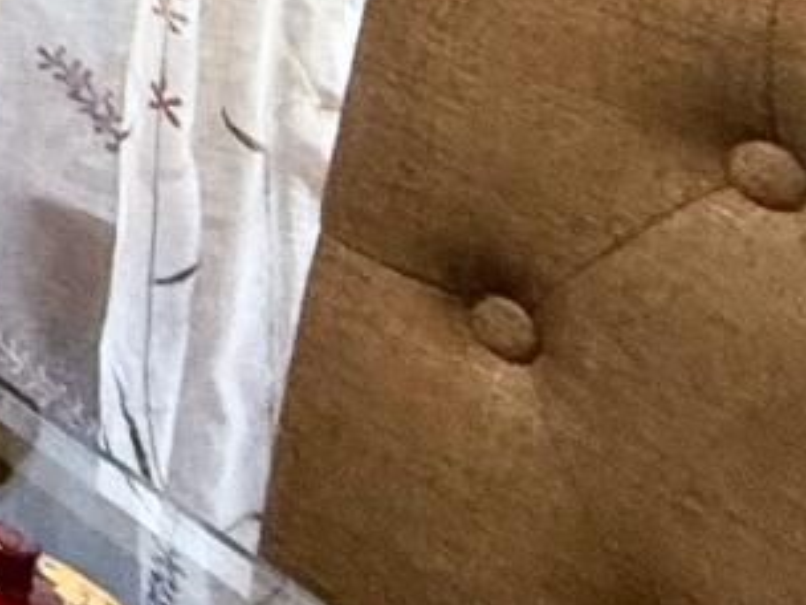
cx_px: -1376
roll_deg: -0.7
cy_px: -939
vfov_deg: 12.1
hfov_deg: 12.8
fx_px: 2142
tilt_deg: +0.4
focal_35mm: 92
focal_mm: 2.22
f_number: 2.2
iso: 400
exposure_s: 1/100
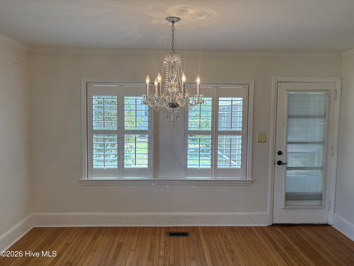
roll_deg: -0.6
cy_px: 133
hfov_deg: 67.3
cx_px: 177
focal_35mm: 26
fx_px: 266
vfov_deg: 53.1
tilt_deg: -4.0
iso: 64
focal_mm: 5.96
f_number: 1.6
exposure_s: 1/158
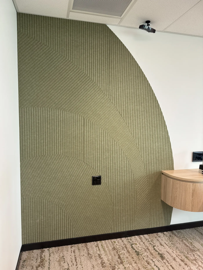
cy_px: 135
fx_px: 188
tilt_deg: -5.0
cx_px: 102
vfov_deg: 71.6
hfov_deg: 56.8
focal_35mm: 24
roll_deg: -1.0
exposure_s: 1/100
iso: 200
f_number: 1.78
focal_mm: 6.76
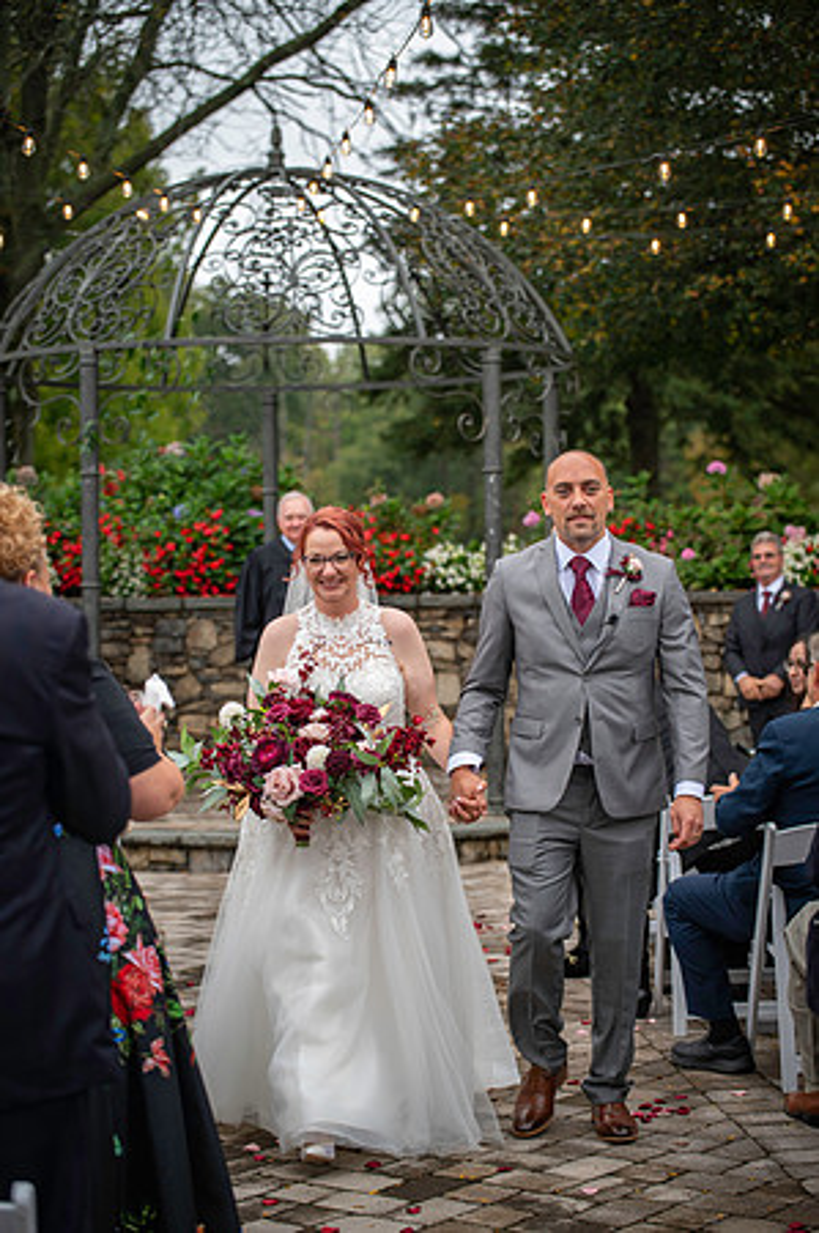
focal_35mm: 70
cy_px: 616
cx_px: 410
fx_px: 2394
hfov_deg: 19.4
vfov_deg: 28.9
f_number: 3.2
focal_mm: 70
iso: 320
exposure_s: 1/160
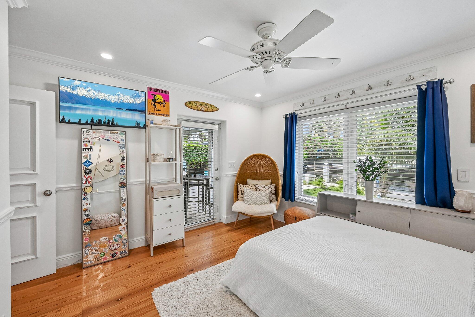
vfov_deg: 81.2
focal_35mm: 14
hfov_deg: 104.3
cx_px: 238
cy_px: 158
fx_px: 185
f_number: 8
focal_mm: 14
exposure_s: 1/500
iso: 3200
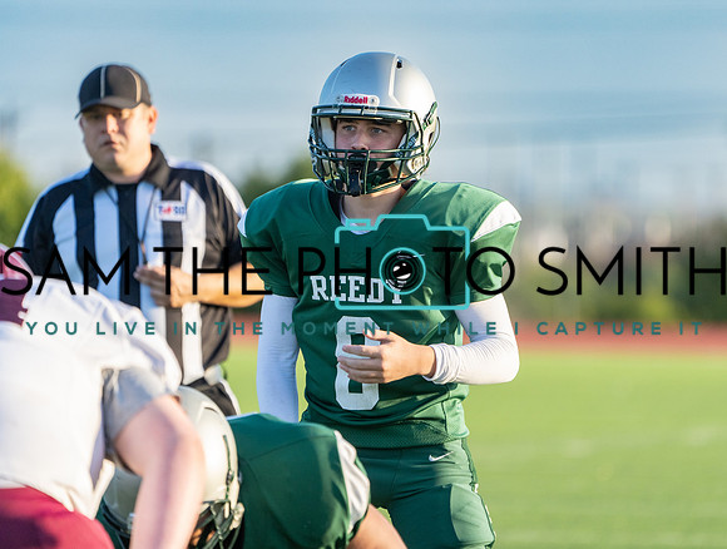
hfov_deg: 4.1
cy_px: 261
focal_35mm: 478
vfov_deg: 3.1
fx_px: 10069
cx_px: 434
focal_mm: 400
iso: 1000
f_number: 5.6
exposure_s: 1/1250
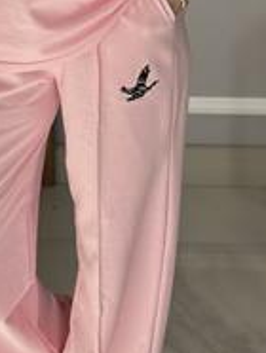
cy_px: 51
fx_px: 1370
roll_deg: +1.0
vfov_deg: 14.6
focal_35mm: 134
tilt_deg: -19.6
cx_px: 59
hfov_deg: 11.1
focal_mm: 6.86
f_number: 1.78
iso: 80
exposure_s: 1/411
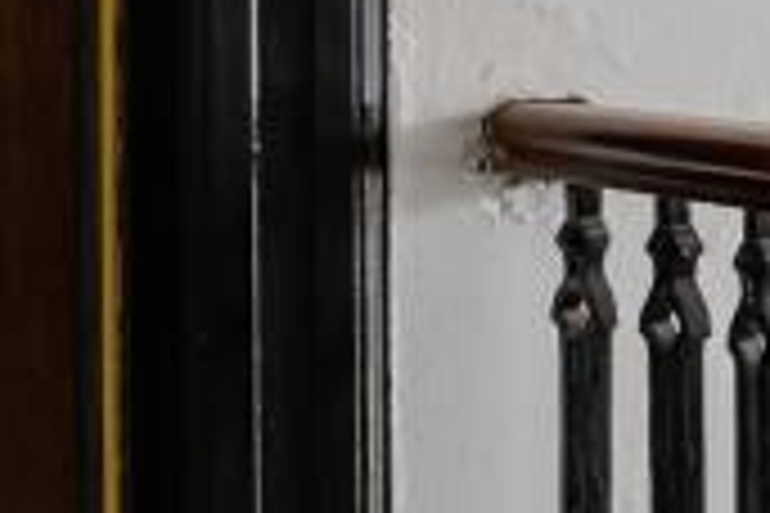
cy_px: -38
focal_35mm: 84
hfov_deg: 12.1
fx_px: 1797
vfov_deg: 15.8
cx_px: 2224
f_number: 8
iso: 640
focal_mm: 14
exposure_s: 1/20
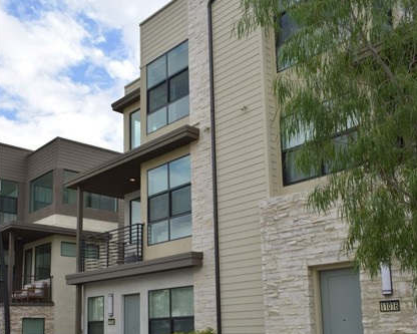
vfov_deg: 37.3
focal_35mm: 39
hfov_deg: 46.8
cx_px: 210
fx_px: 481
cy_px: 249
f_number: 9
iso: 100
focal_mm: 18
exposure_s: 1/200
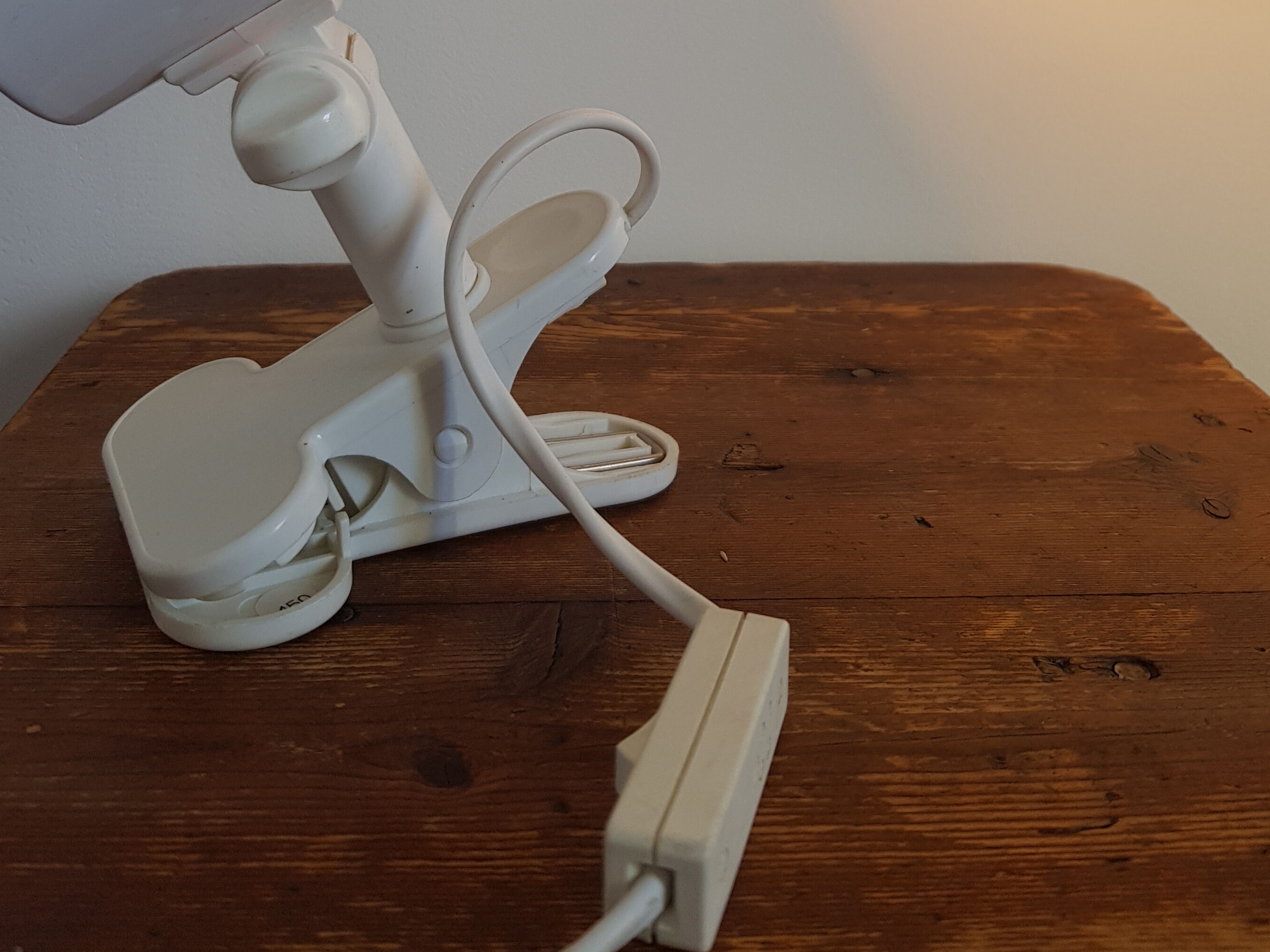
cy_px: 53
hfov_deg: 47.8
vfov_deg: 34.3
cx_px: 584
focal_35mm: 39
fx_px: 1431
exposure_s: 1/50
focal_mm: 4.2
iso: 64
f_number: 1.7
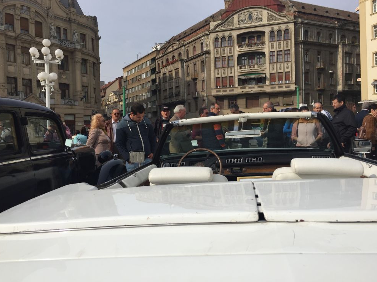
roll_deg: +2.7
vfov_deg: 46.8
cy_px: 136
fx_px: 327
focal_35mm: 30
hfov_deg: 60.0
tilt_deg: -0.6
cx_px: 190
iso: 32
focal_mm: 4.15
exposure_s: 1/2825
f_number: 2.2
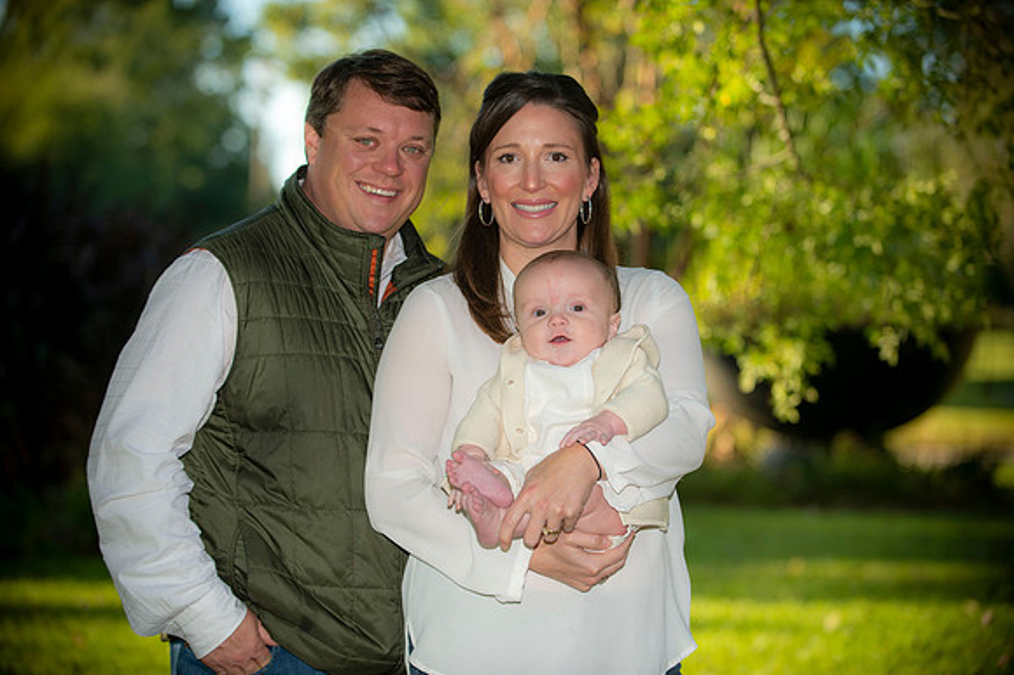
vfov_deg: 14.4
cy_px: 338
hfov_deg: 21.5
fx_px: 2674
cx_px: 507
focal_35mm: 95
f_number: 4
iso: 100
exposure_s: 1/320
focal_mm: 95
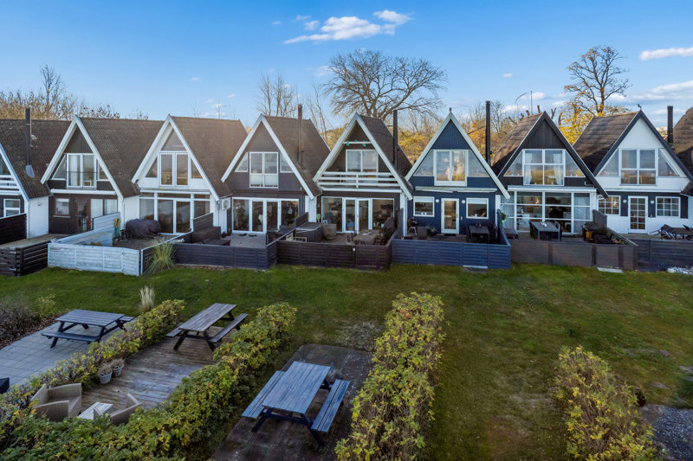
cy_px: 230
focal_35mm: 24
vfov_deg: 53.1
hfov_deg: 73.8
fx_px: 462
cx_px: 346
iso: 200
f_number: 8
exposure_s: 1/500
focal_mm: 16
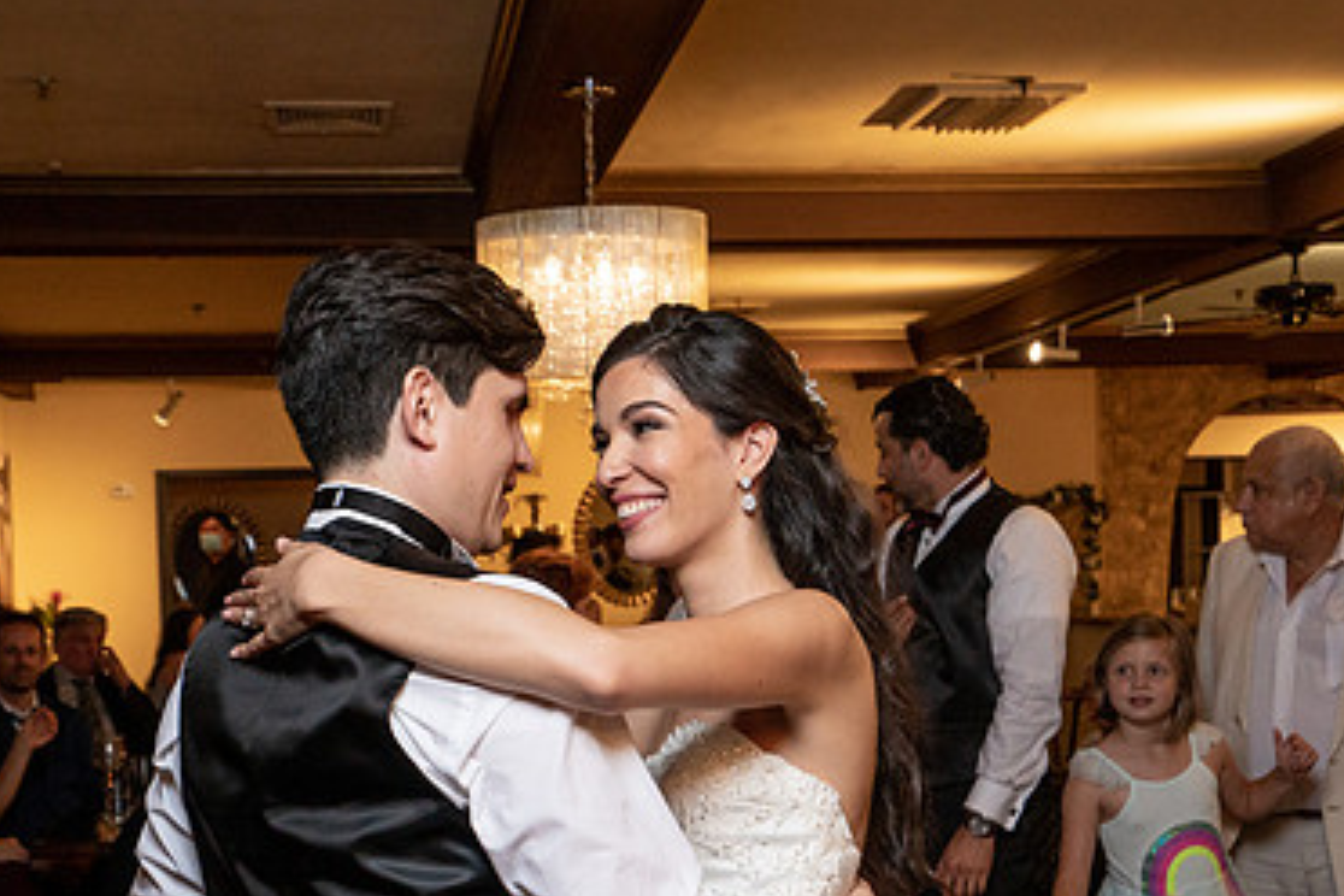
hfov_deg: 35.6
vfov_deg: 24.0
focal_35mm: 56
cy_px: 656
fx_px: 2091
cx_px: 604
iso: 2000
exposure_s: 1/200
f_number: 5.6
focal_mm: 35
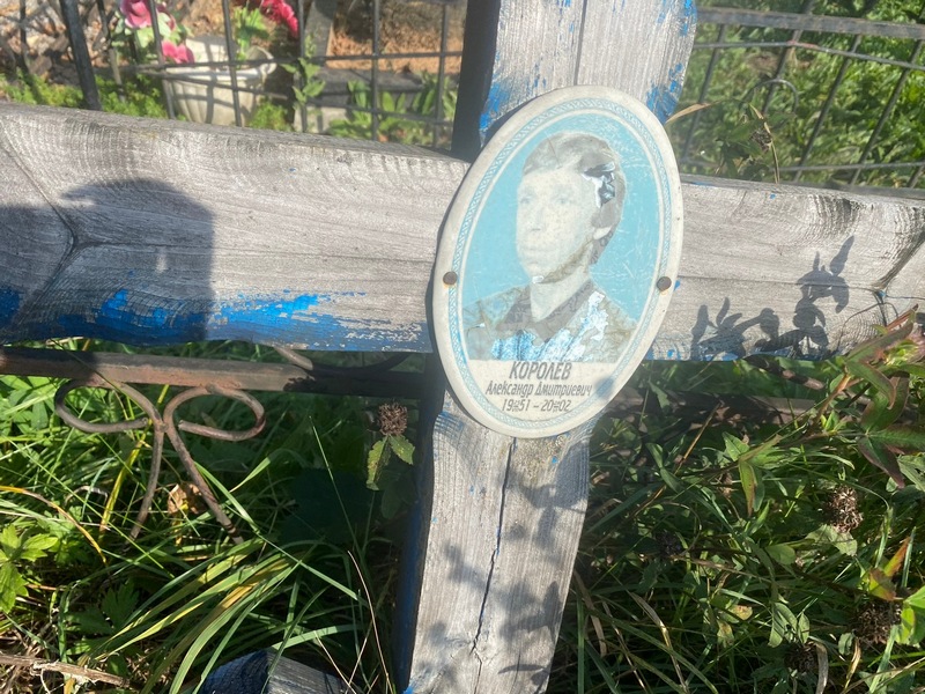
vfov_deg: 53.1
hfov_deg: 67.3
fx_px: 695
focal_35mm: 26
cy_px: 347
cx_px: 462
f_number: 1.8
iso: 32
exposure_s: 1/2268
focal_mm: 4.25
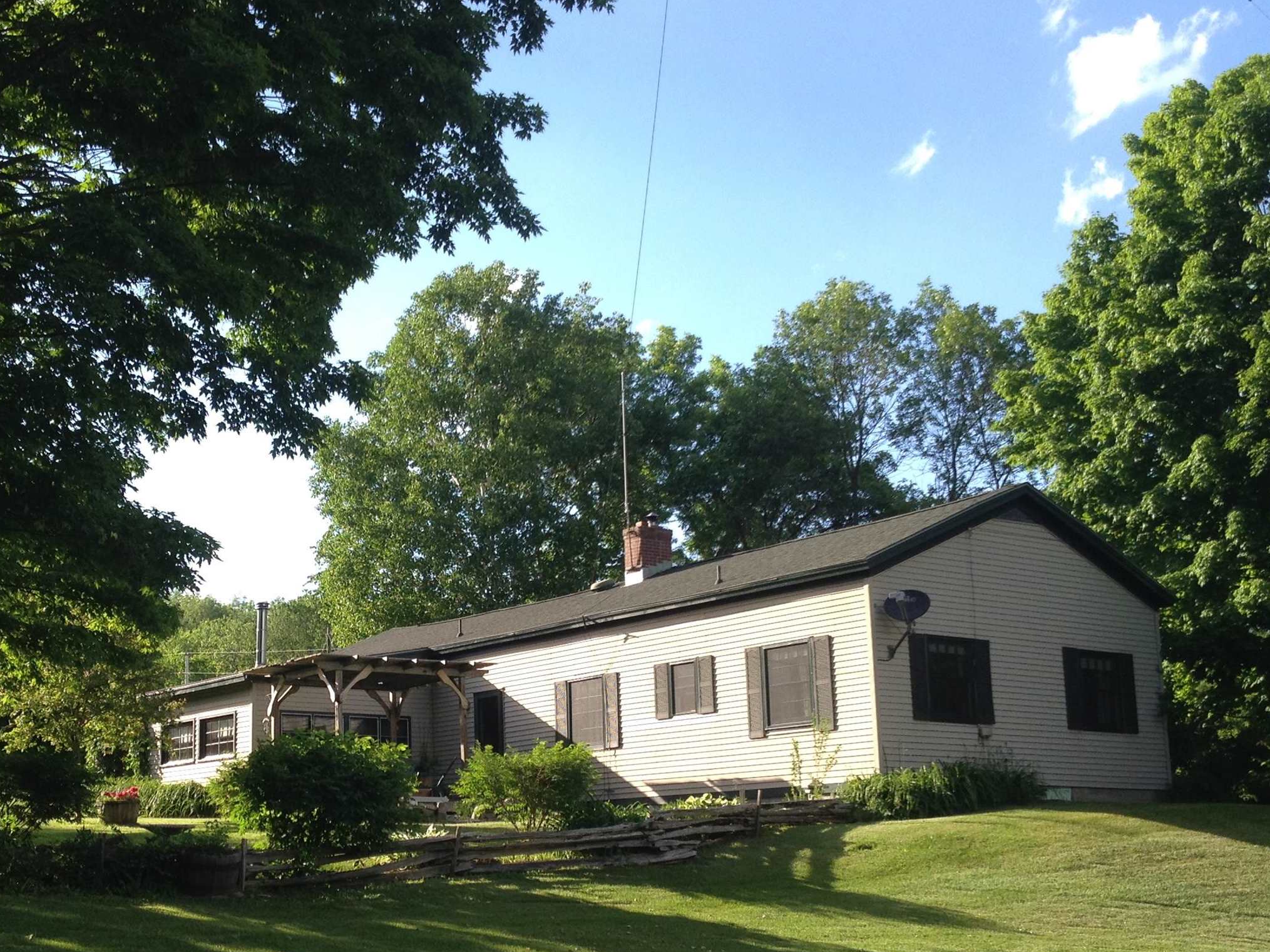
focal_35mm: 53
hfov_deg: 36.0
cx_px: 486
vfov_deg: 27.4
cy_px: 598
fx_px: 1945
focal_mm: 4.28
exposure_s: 1/575
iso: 50
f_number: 2.4
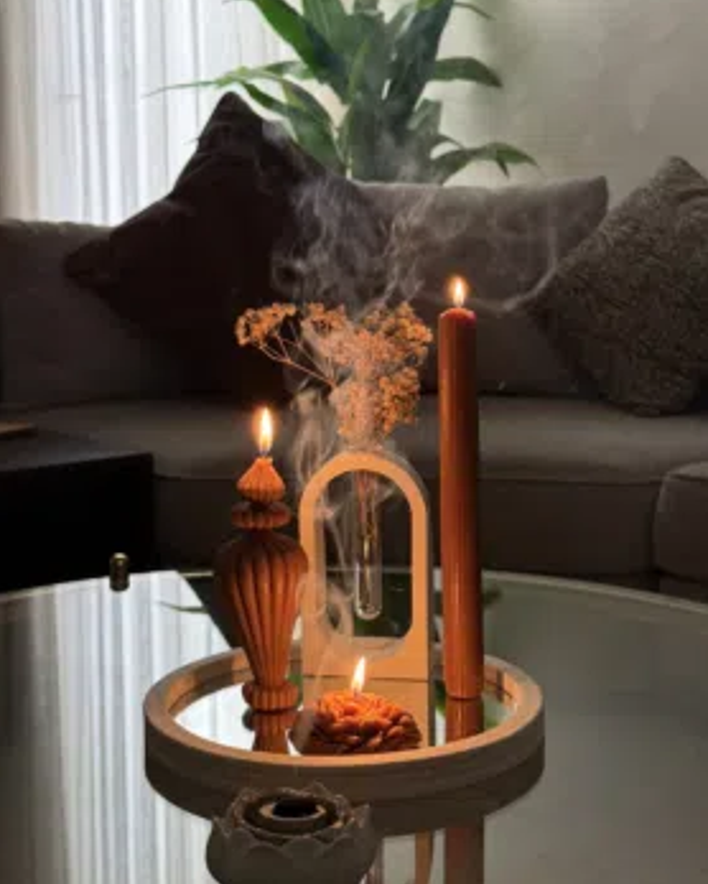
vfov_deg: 34.7
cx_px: 349
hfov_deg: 28.1
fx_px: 1413
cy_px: 380
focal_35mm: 54
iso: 200
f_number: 1.78
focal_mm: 6.76
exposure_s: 1/60
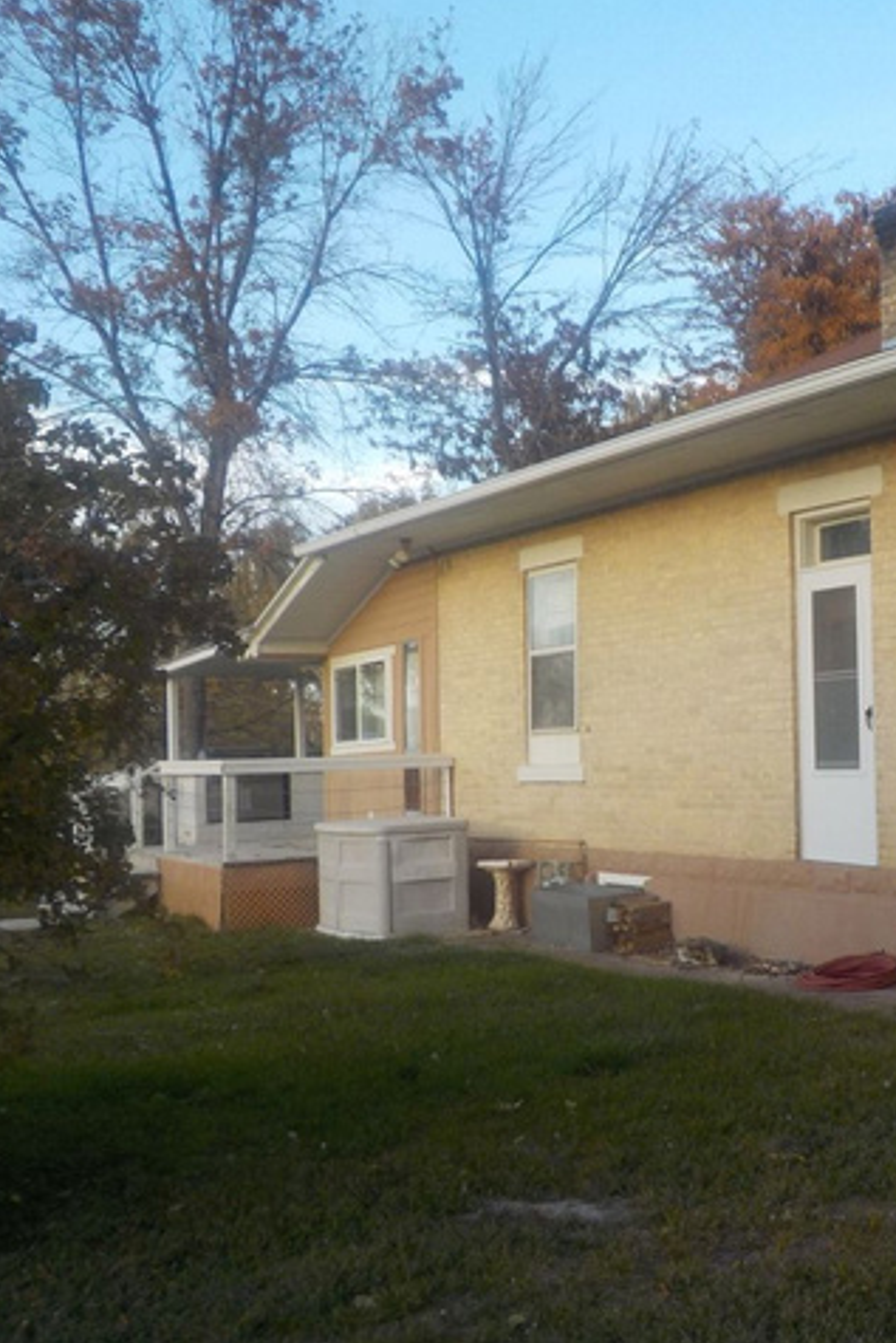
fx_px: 1567
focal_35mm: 42
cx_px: 735
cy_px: 667
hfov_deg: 31.0
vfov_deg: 46.4
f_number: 3.3
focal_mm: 4.1
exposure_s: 1/200
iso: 125
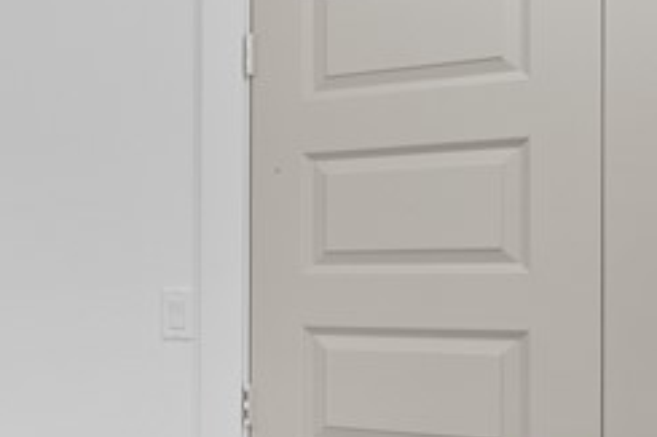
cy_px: 290
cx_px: -270
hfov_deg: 25.9
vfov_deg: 21.8
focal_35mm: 62
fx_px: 1131
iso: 500
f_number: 9
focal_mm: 14
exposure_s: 1/13
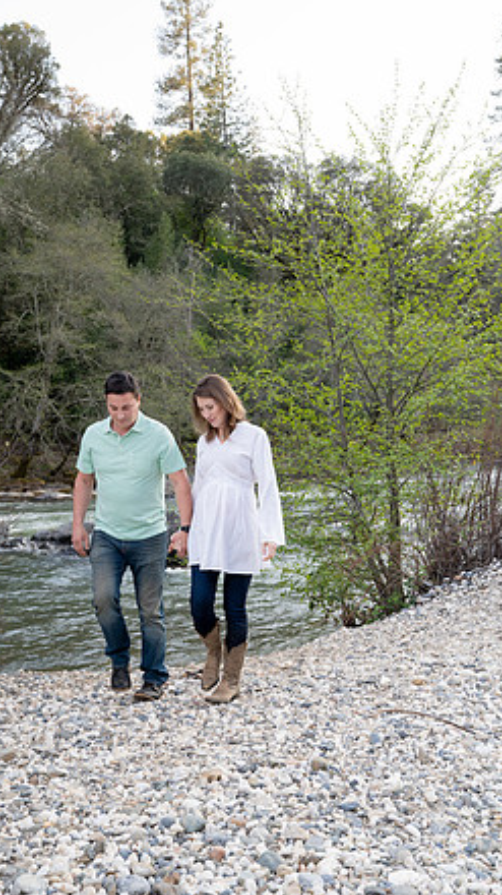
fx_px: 1067
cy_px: 454
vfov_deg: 45.5
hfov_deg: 26.5
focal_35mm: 45
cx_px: 211
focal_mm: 42
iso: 800
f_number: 5
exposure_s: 1/250
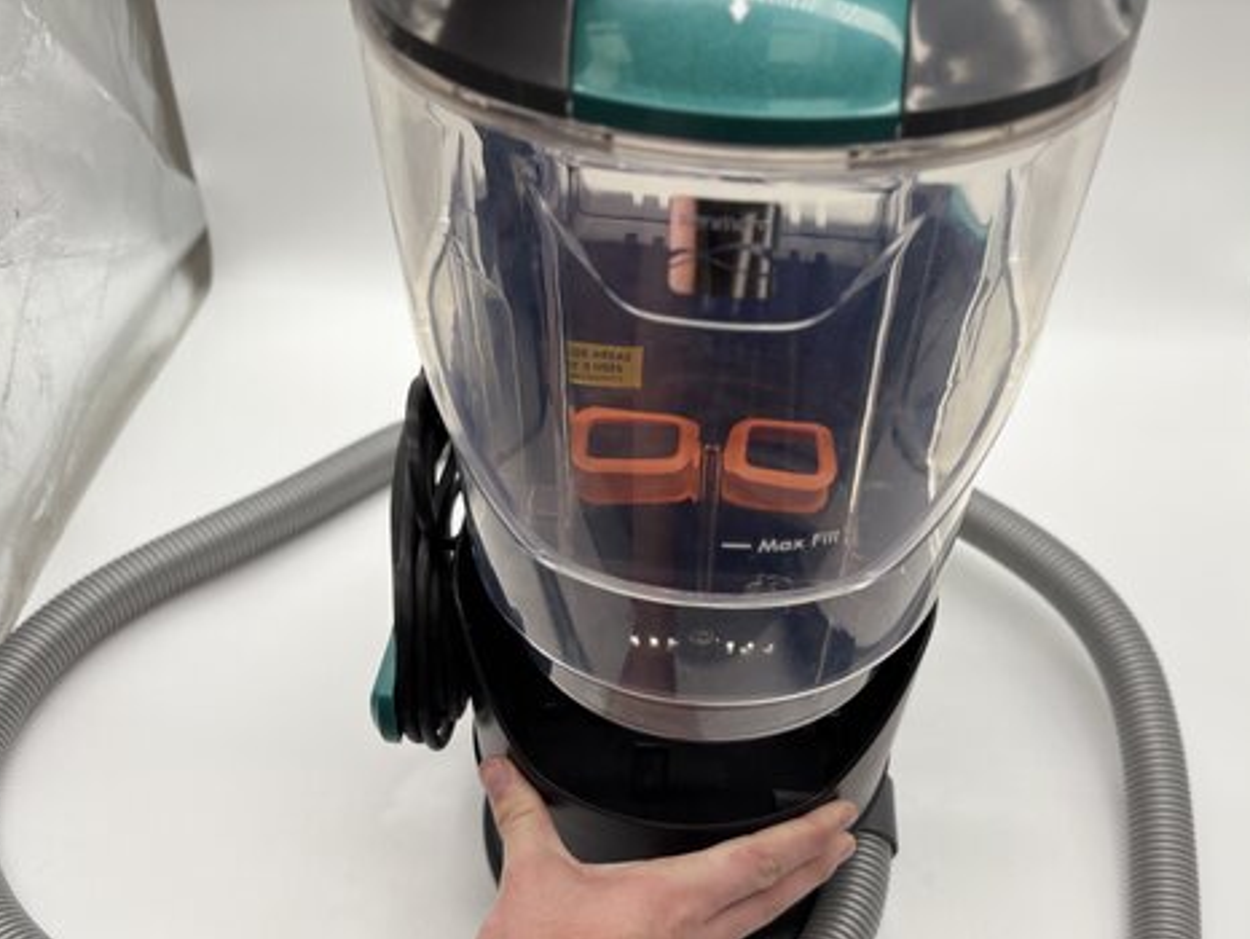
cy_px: 593
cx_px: 708
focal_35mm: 33
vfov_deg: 42.6
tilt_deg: -44.4
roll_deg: -4.5
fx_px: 1192
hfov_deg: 55.1
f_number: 1.6
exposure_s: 1/520
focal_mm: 5.96
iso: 50
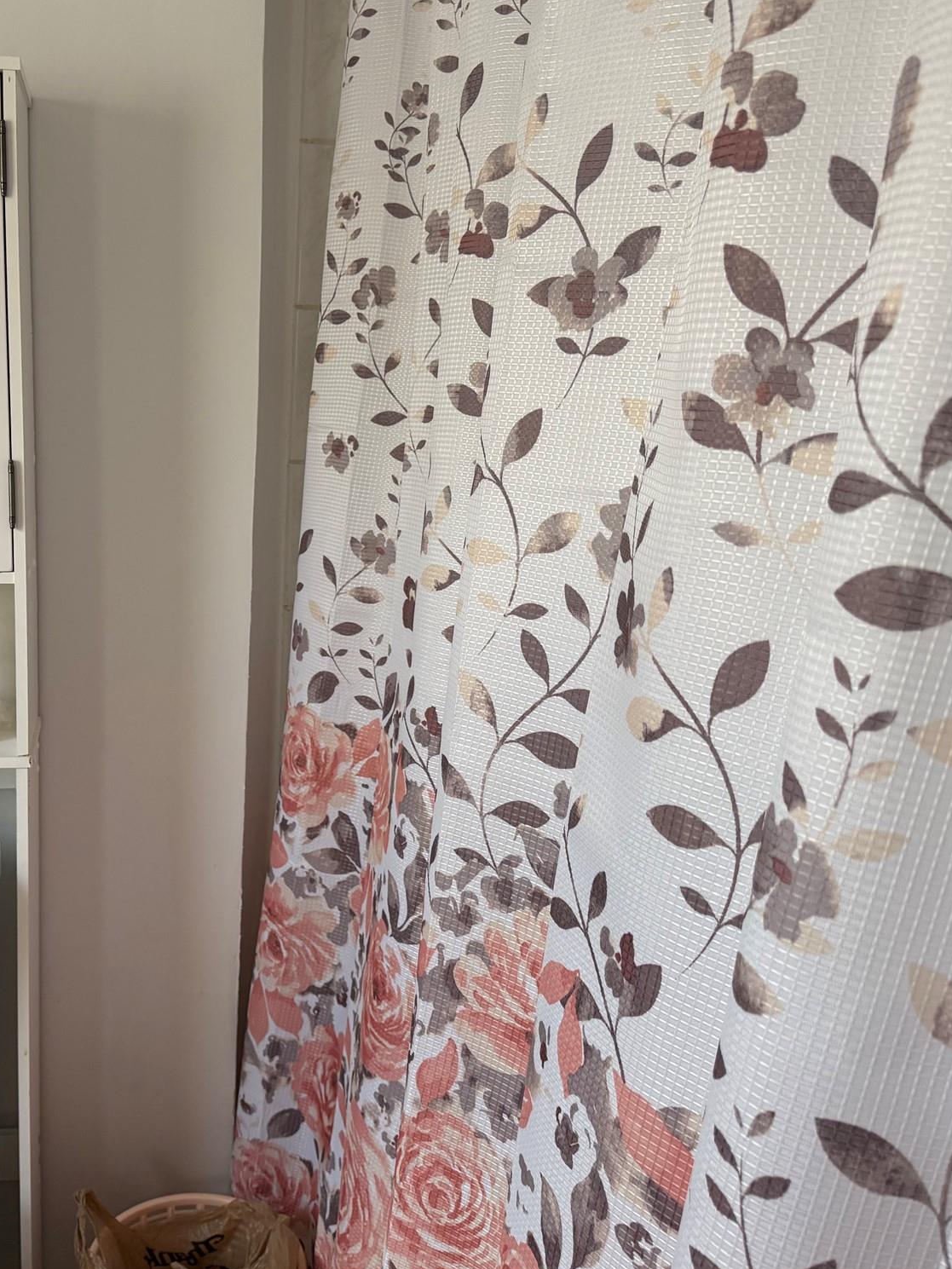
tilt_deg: -10.8
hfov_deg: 41.9
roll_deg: -1.1
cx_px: 265
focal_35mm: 33
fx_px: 1210
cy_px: 639
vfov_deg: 55.3
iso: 200
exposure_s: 1/81
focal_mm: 6.76
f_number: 1.78
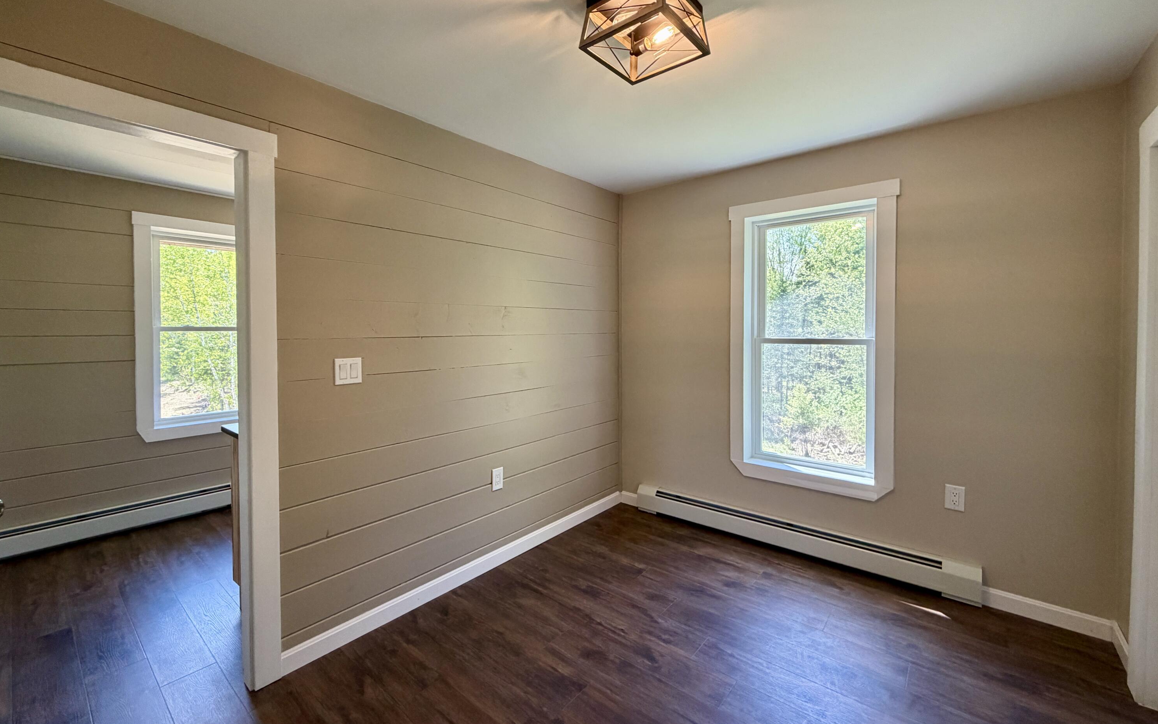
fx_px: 473
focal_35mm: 15
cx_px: 582
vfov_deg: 74.7
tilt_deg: -1.2
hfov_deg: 101.5
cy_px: 338
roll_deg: +0.2
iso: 250
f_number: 2.2
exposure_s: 1/120
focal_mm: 2.22
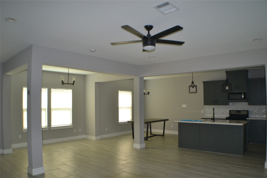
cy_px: 89
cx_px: 134
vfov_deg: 40.0
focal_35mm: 33
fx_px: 245
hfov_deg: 57.2
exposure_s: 1/125
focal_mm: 22
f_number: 4
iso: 400
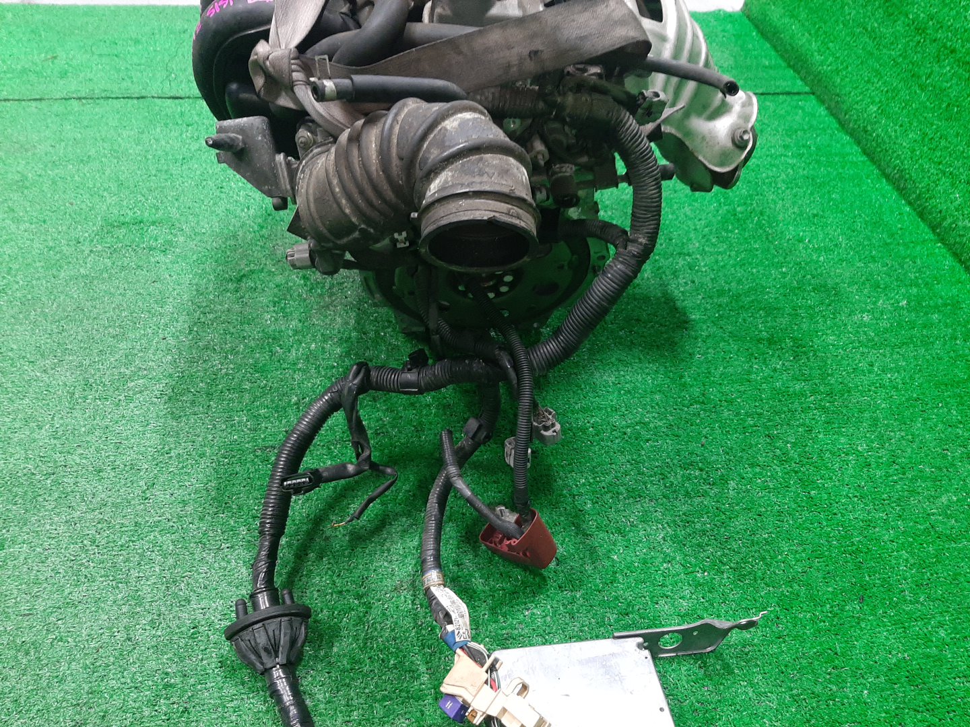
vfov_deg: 53.1
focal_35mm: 26
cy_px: 364
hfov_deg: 67.3
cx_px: 485
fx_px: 729
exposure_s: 1/50
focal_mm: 3.93
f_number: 1.7
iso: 230
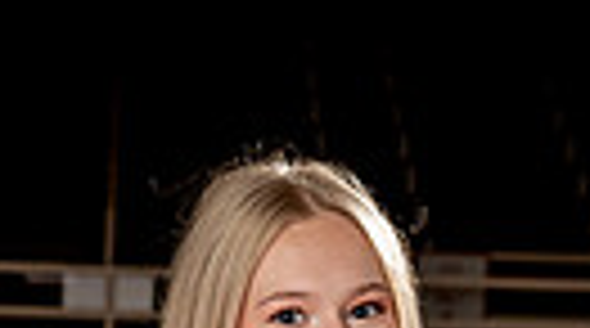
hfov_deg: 11.7
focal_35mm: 184
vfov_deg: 6.2
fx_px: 2872
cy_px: 872
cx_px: 59
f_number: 5.6
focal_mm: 51
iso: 100
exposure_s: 1/250
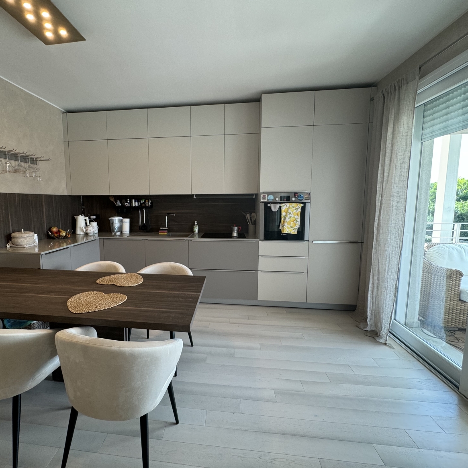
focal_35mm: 17
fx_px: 260
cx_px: 192
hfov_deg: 83.2
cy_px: 230
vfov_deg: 84.0
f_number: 2.2
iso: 125
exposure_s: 1/100
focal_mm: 2.22
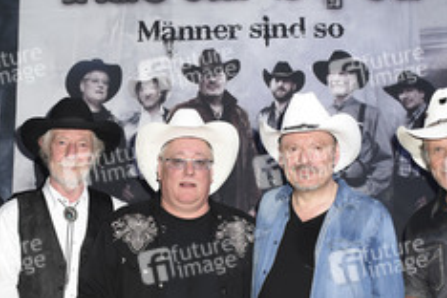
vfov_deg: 25.8
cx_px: 137
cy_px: 214
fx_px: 646
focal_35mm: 52
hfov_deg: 37.6
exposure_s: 1/160
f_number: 4.5
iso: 500
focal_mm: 18
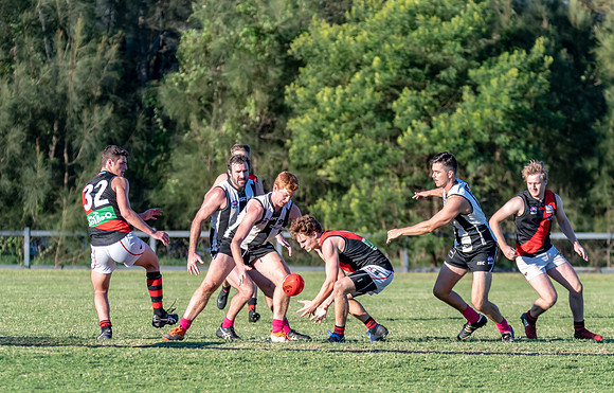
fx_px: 7316
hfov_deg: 4.8
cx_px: 276
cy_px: 212
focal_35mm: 434
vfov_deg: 3.1
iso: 800
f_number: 5.6
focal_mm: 260
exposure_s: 1/1250
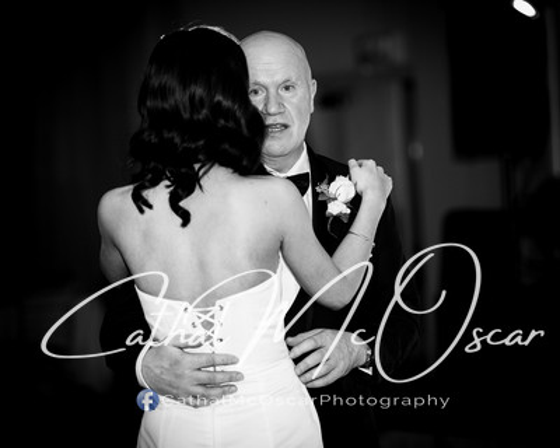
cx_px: 336
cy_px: 224
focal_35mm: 141
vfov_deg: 11.0
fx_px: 2333
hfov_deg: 13.7
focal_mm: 125
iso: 640
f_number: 2.8
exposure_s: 1/250
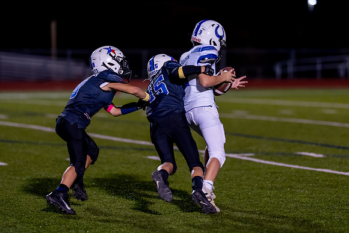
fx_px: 1872
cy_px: 95
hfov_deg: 10.6
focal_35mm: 193
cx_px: 206
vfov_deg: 7.1
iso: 1600
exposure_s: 1/1000
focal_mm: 135
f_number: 1.8
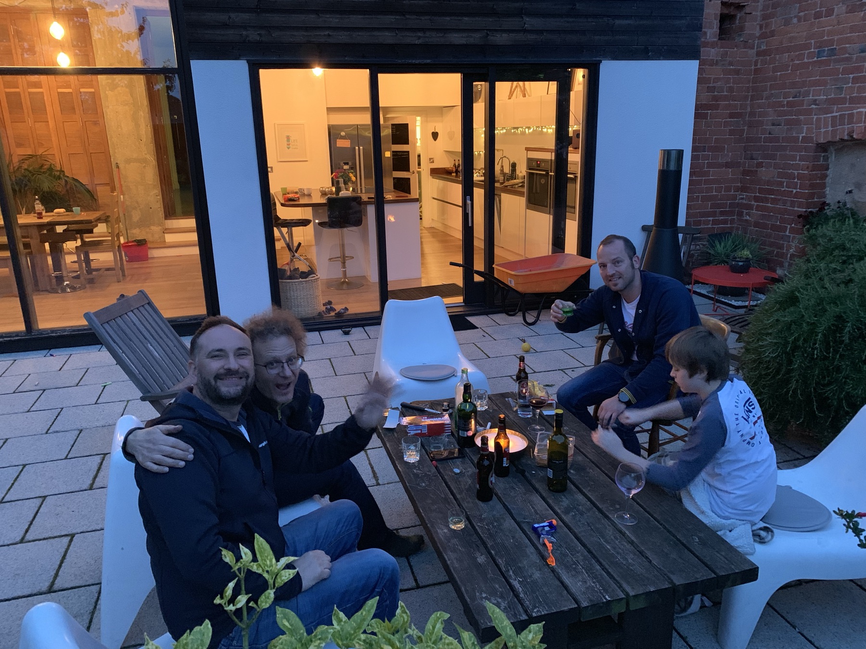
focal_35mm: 26
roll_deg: +1.9
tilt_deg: -15.7
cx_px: 433
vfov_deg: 53.1
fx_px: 650
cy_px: 324
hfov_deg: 67.3
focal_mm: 4.25
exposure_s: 1/20
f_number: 1.8
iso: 640
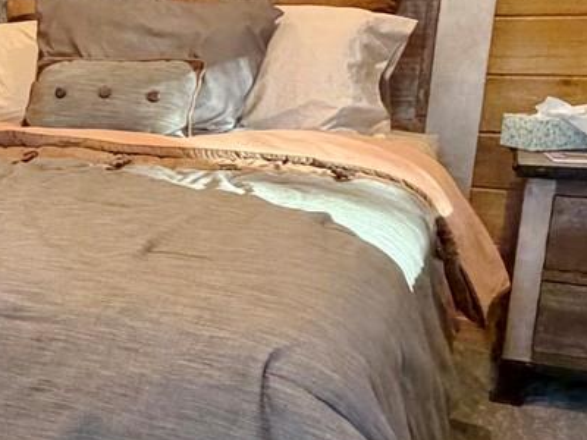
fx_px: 950
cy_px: 213
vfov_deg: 26.1
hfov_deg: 27.7
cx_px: -204
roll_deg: +3.5
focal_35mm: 56
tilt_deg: -14.6
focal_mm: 2.22
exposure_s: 1/60
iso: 500
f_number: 2.2
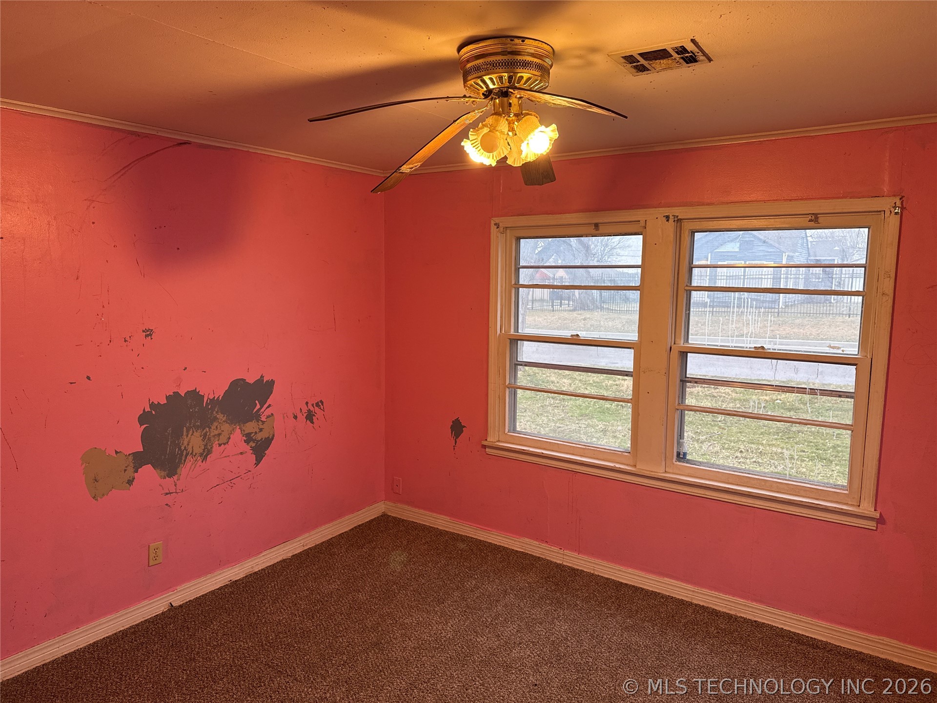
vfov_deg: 56.8
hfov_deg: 71.6
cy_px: 352
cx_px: 468
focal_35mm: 24
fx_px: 650
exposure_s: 1/60
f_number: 1.78
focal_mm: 6.76
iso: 160
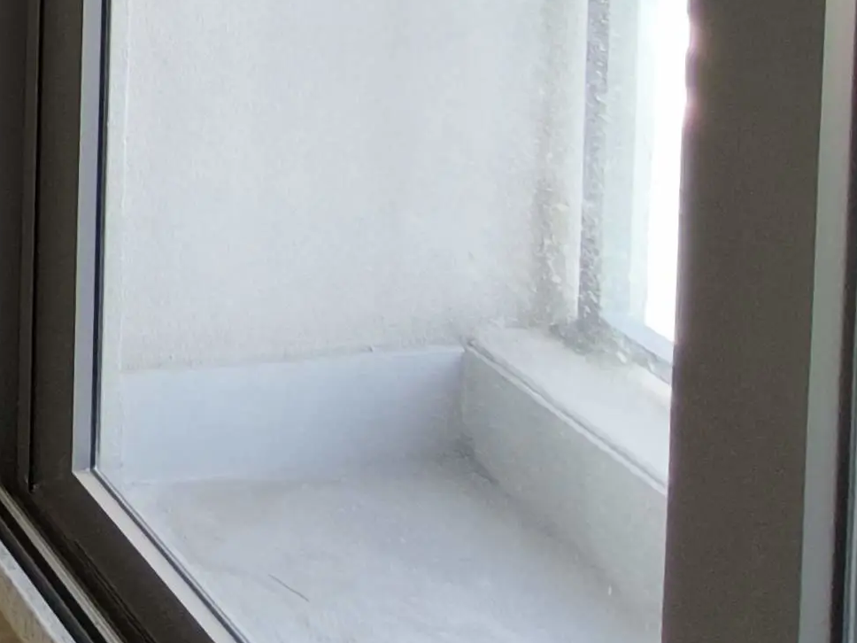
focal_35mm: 62
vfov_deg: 17.9
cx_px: -652
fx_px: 1535
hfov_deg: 21.5
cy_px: -574
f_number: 2.2
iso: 50
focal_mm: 1.91
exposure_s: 1/60
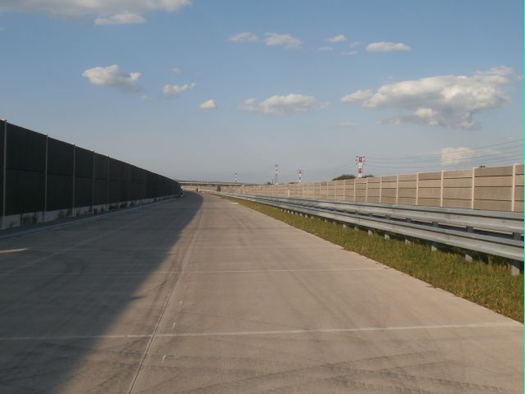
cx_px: 262
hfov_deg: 49.0
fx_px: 576
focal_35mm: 38
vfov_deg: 37.7
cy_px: 197
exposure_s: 1/1000
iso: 100
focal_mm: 6.67
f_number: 3.9
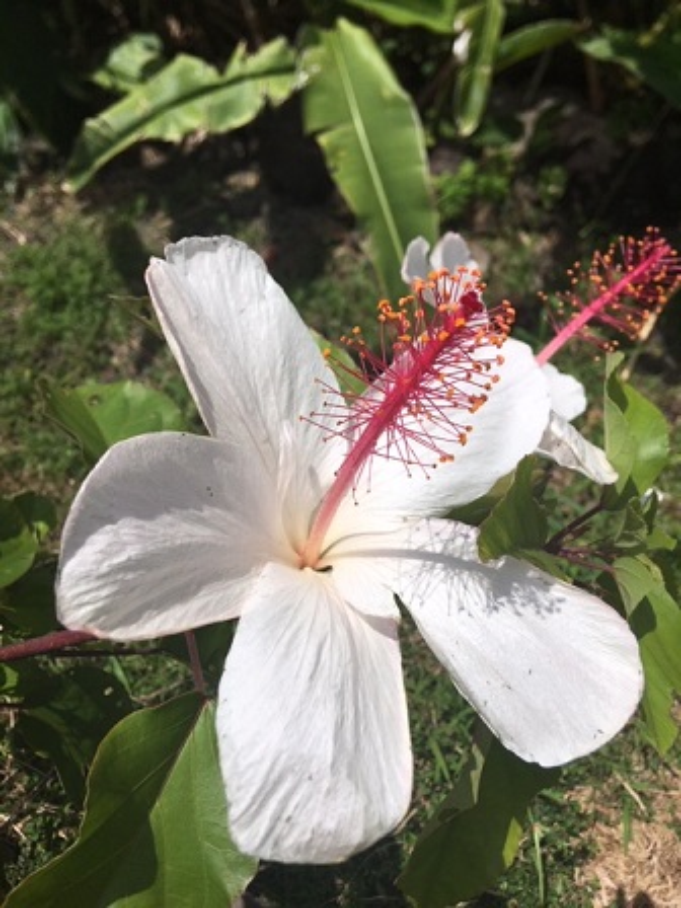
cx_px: 340
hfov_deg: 48.2
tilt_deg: -64.7
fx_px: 761
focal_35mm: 29
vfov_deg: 61.7
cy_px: 454
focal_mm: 4.15
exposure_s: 1/3846
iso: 25
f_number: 2.2
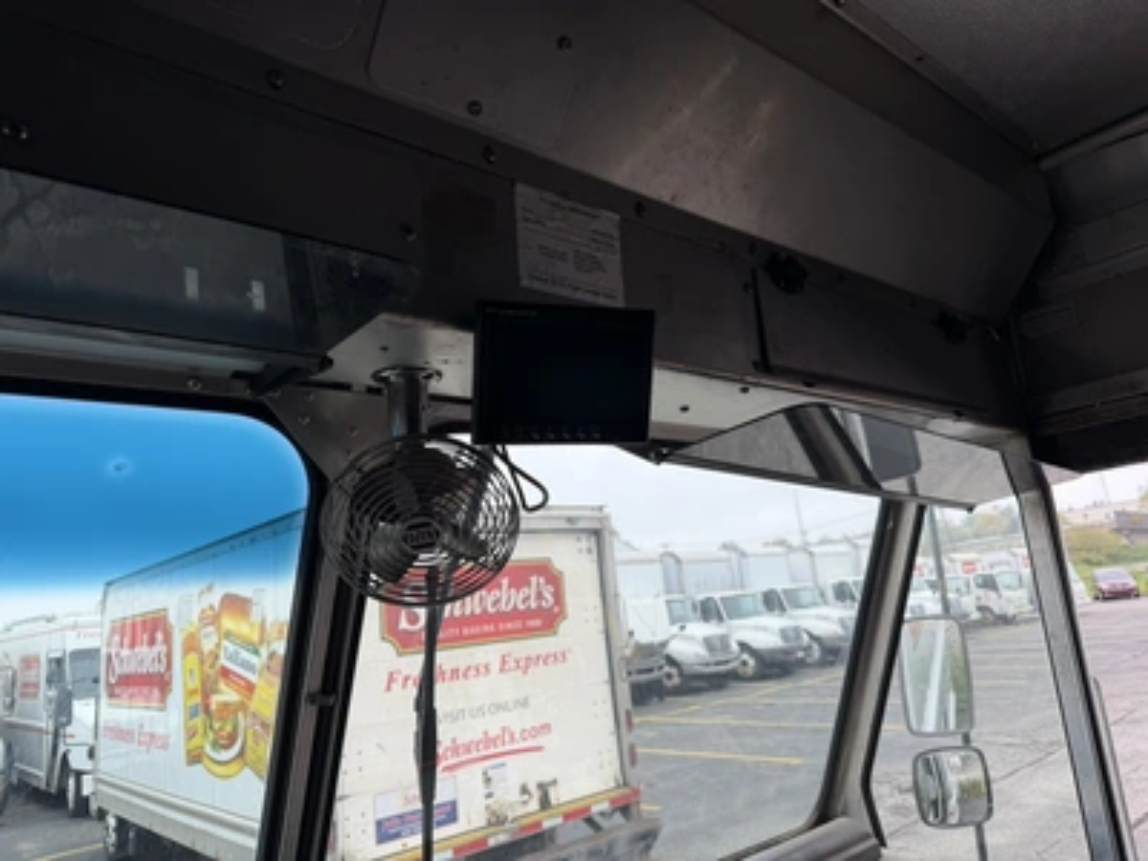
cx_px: 574
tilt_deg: +17.7
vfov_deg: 56.8
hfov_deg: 71.6
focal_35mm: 24
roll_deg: +6.7
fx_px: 796
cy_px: 430
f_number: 1.78
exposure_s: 1/208
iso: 80
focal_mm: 6.76
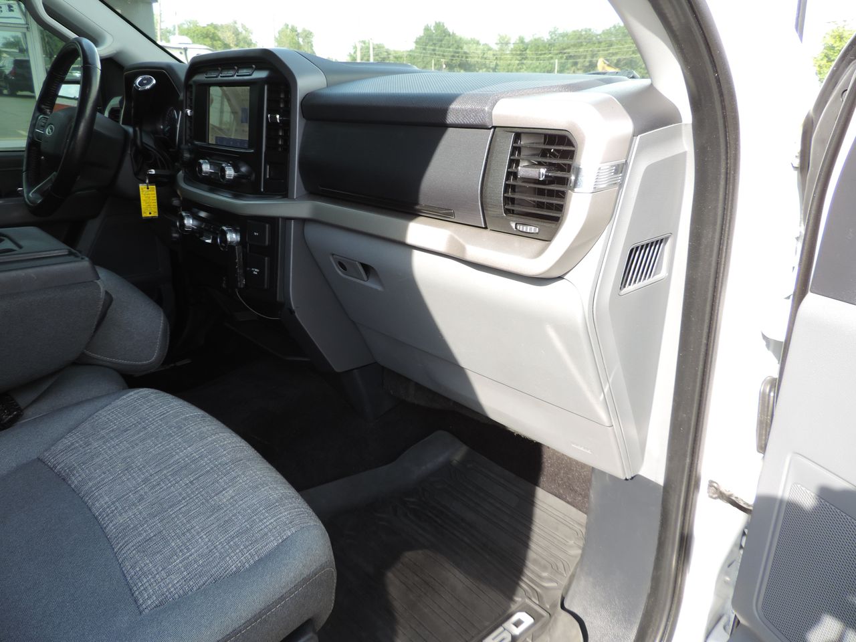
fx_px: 593
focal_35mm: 24
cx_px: 428
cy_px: 321
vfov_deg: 56.8
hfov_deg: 71.6
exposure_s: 1/125
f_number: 3
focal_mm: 4.3
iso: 80
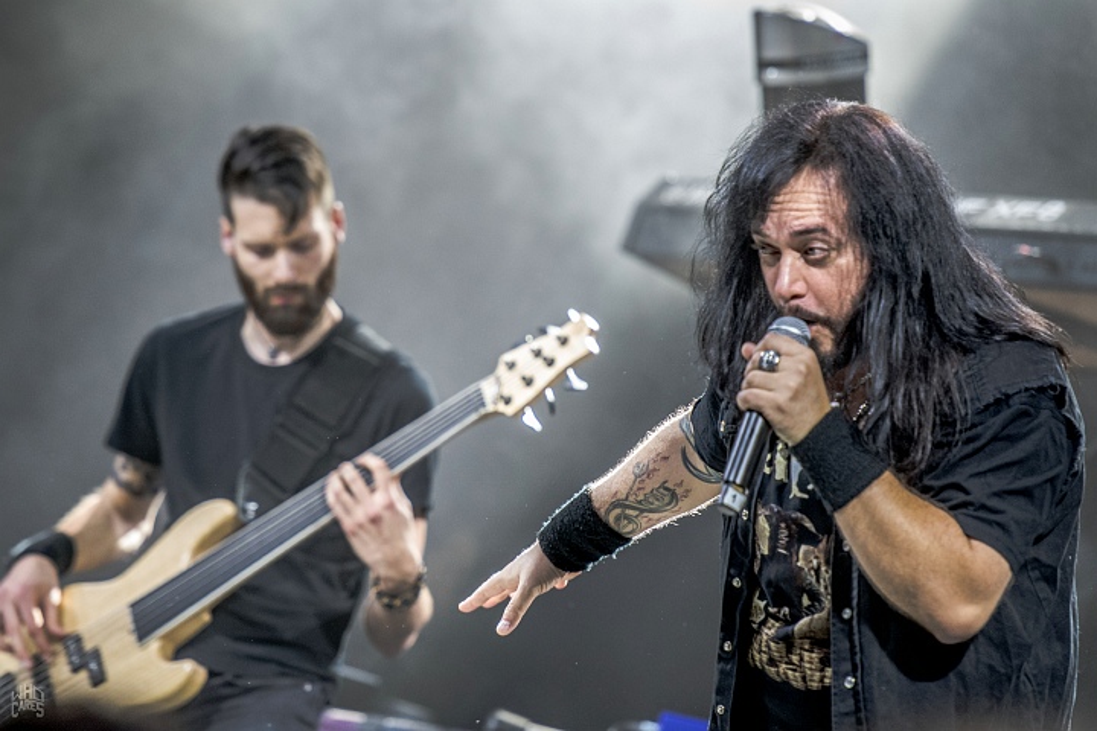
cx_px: 548
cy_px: 366
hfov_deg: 7.6
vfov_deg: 5.1
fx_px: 8227
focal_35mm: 270
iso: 1600
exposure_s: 1/80
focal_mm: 180
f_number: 2.8
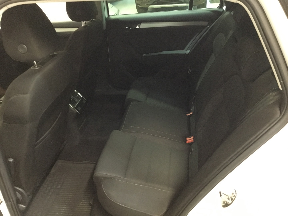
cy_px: 108
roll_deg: +6.0
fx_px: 258
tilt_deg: -30.5
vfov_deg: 45.4
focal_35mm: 31
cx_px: 144
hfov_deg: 58.4
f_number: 2.4
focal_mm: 3.3
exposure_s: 1/17
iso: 500
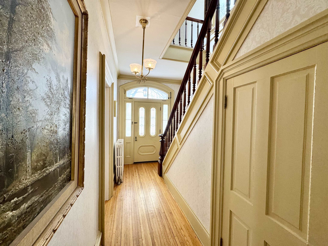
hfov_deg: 102.1
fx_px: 133
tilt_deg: -3.4
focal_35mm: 14
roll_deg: -0.8
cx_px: 164
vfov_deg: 85.7
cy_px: 123
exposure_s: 1/120
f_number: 2.2
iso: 160
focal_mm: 2.22
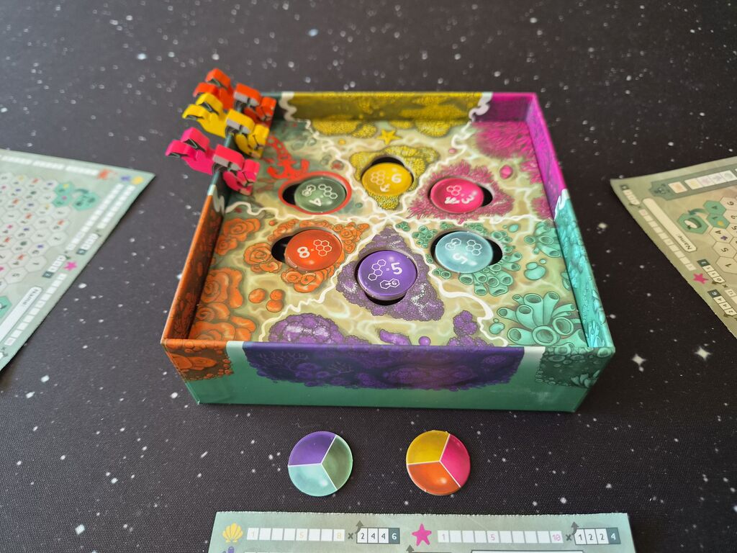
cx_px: 368
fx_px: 490
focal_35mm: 23
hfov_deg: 73.9
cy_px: 276
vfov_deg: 58.9
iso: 500
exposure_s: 1/100
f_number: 1.8
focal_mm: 5.4
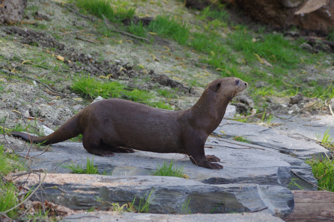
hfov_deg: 7.2
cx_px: 167
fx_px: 2642
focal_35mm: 285
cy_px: 111
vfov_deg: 4.8
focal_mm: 190
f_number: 4.5
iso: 400
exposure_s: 1/250
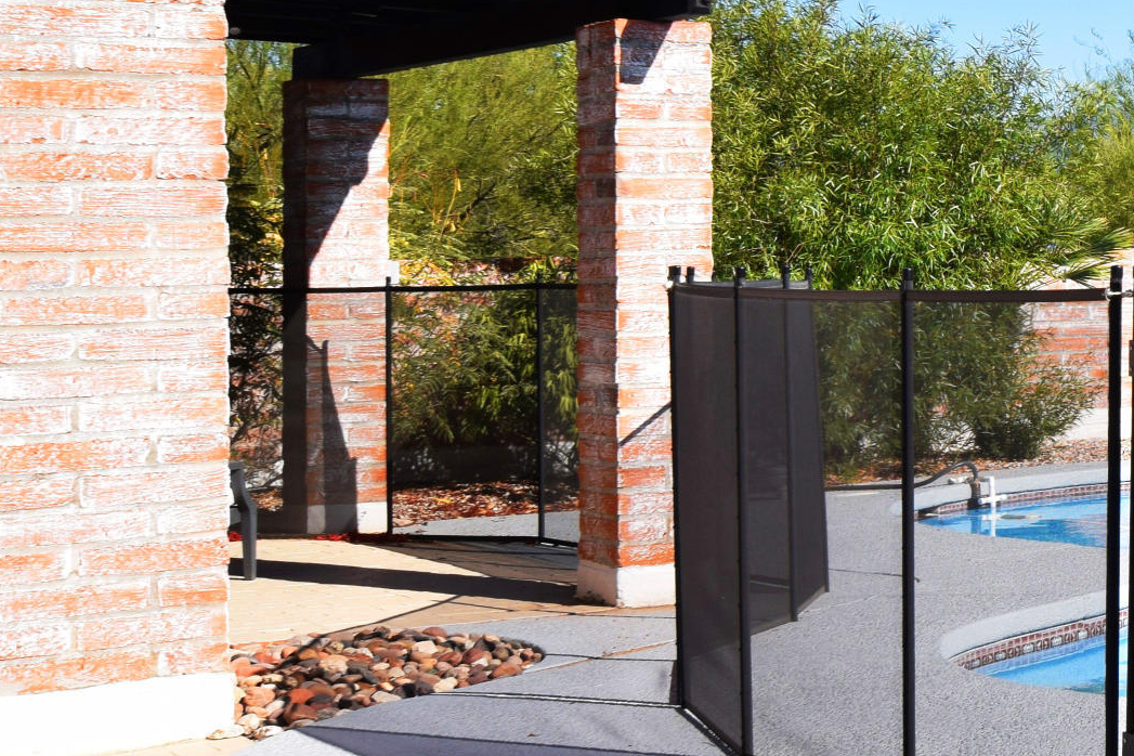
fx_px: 2709
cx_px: 1500
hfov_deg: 21.3
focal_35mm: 86
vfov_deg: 15.8
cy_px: 151
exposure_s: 1/320
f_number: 9
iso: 200
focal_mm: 20
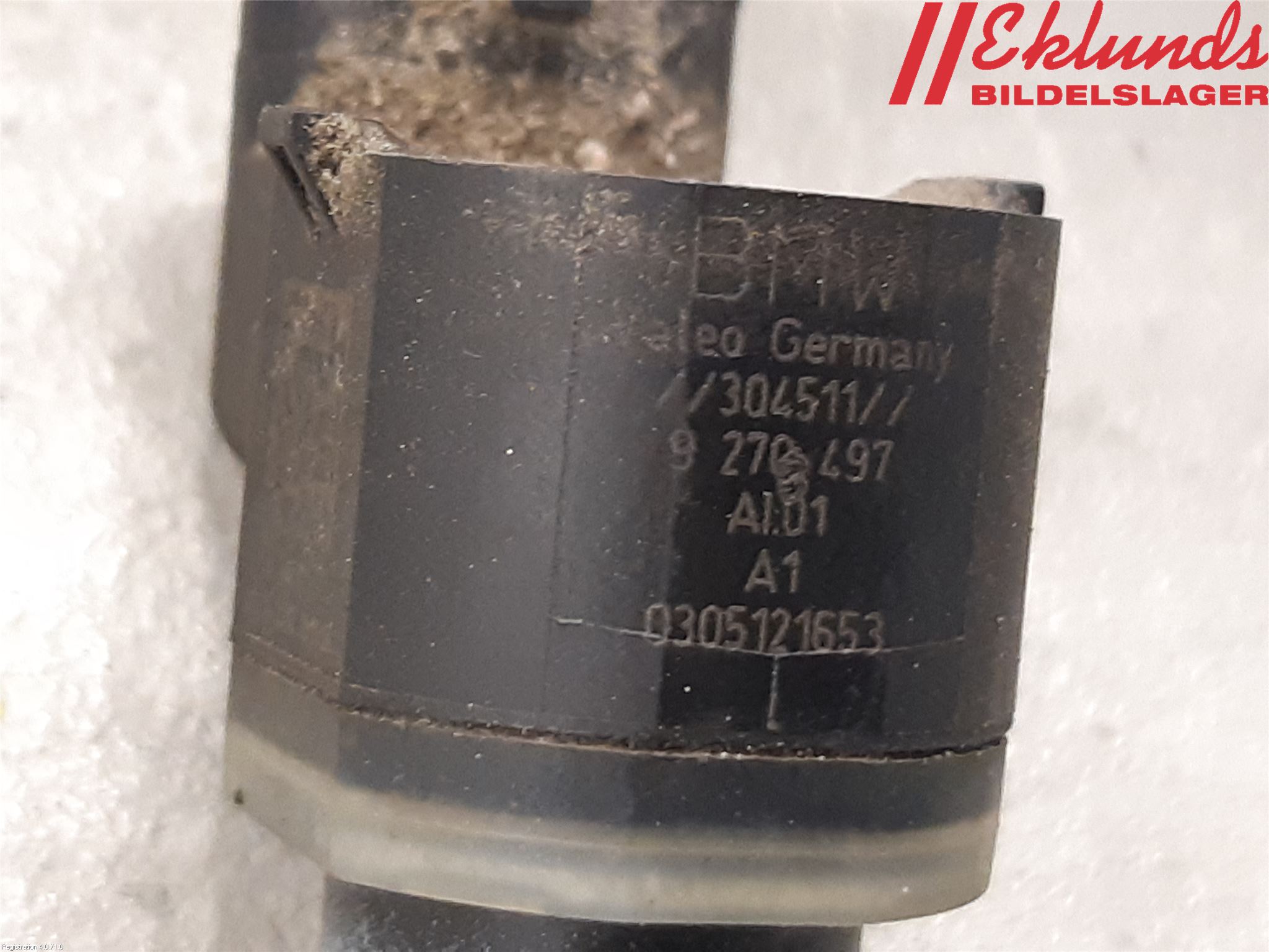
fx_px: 953
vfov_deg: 53.1
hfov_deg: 67.3
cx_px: 634
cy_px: 476
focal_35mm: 26
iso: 250
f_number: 1.7
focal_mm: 3.93
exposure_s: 1/33
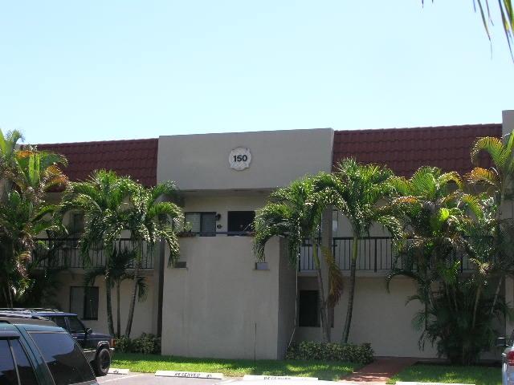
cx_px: 257
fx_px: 861
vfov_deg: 25.2
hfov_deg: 33.2
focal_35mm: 58
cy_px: 192
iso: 50
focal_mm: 9.7
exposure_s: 1/104
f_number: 5.9
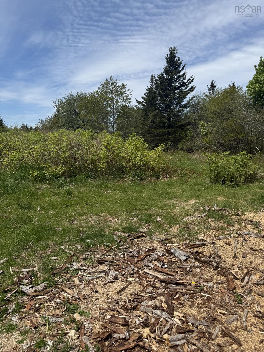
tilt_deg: -8.5
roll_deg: -2.0
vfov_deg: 71.6
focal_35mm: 24
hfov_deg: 56.8
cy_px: 176
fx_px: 244
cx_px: 132
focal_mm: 6.76
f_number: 1.78
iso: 80
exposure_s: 1/6173
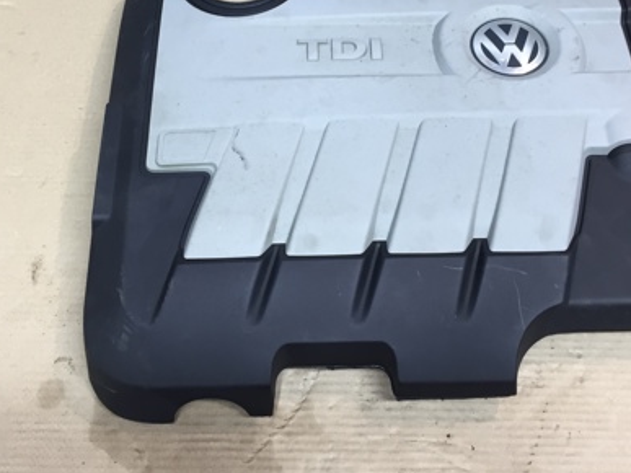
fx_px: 875
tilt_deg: -56.1
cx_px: 321
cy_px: 114
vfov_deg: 29.7
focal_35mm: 48
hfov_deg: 39.7
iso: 80
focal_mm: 4.15
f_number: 2.2
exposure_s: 1/33
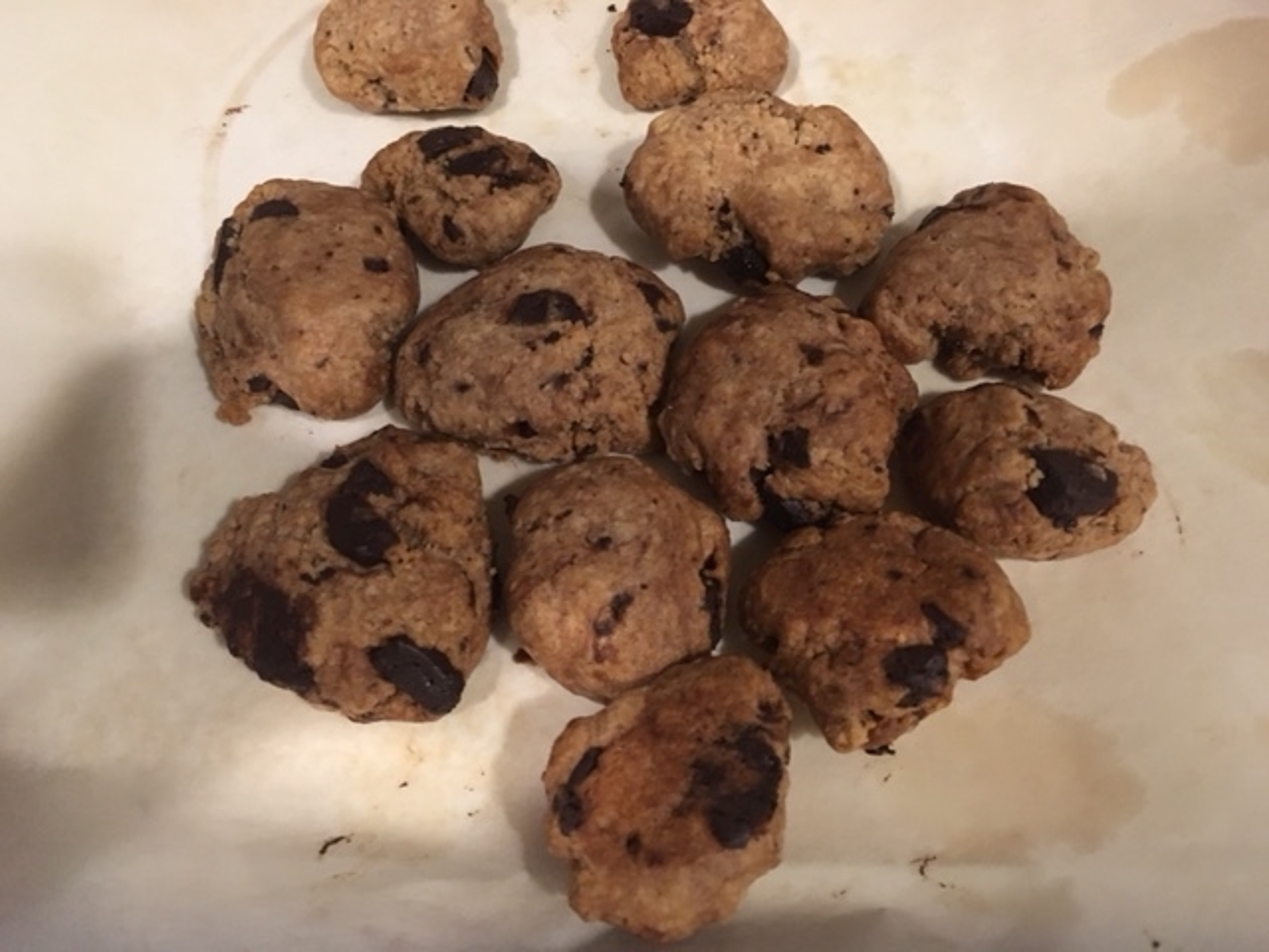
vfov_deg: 48.2
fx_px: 1063
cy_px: 476
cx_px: 634
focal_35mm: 29
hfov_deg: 61.7
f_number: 2.2
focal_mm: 4.15
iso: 400
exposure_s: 1/15
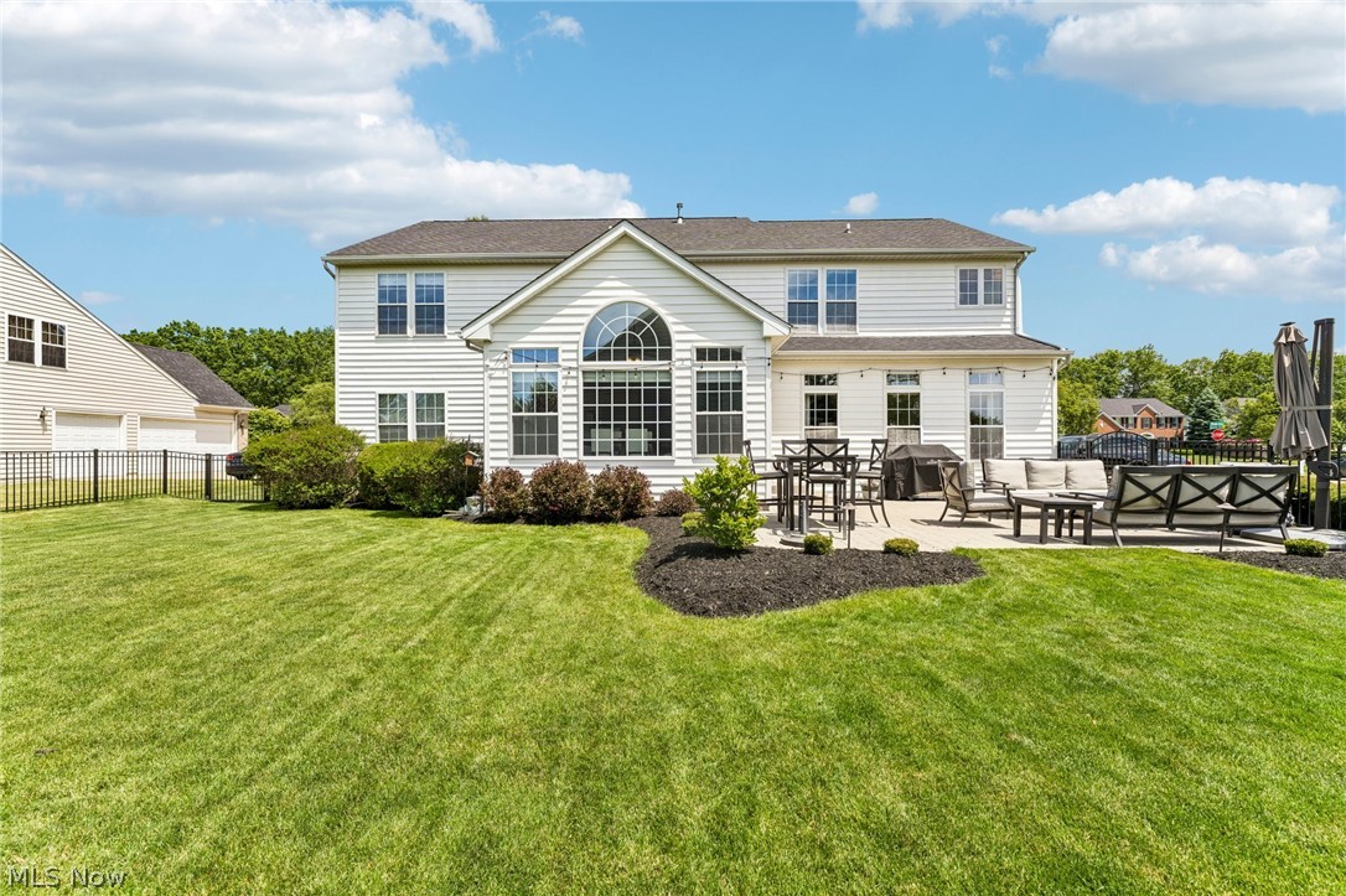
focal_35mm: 14
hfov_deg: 104.3
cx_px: 673
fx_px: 523
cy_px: 448
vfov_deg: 81.2
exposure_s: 1/640
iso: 200
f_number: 8
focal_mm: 14
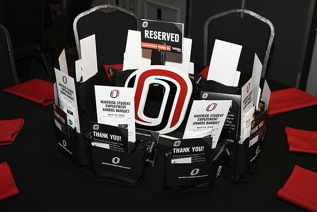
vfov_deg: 29.3
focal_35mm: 46
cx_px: 158
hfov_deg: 42.7
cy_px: 106
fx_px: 405
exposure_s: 1/60
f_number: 8
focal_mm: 46
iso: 1600
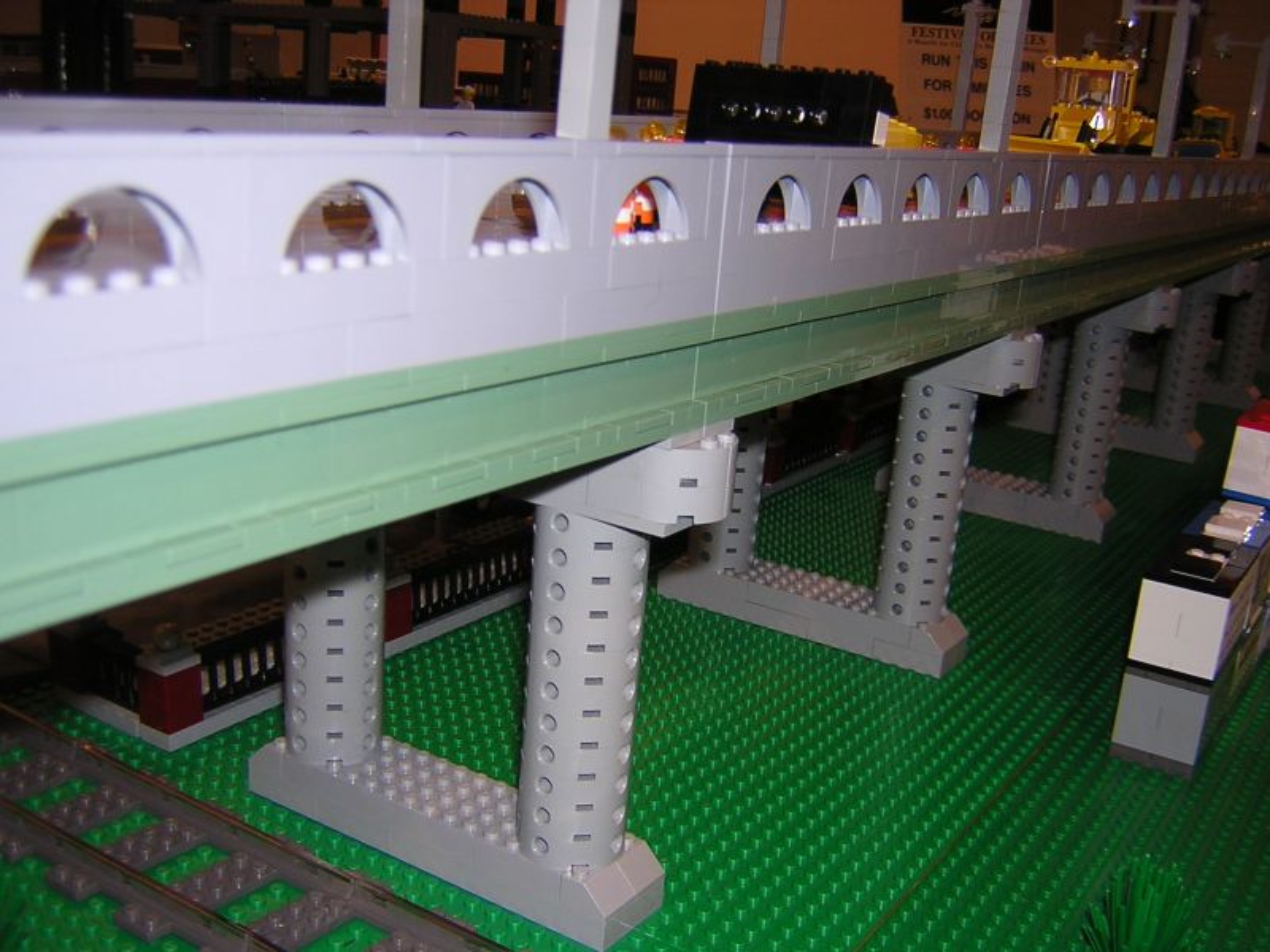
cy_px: 476
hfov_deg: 51.4
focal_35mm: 36
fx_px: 1321
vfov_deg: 39.7
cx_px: 635
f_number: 2.6
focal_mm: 4.7
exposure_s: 1/60.1
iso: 100
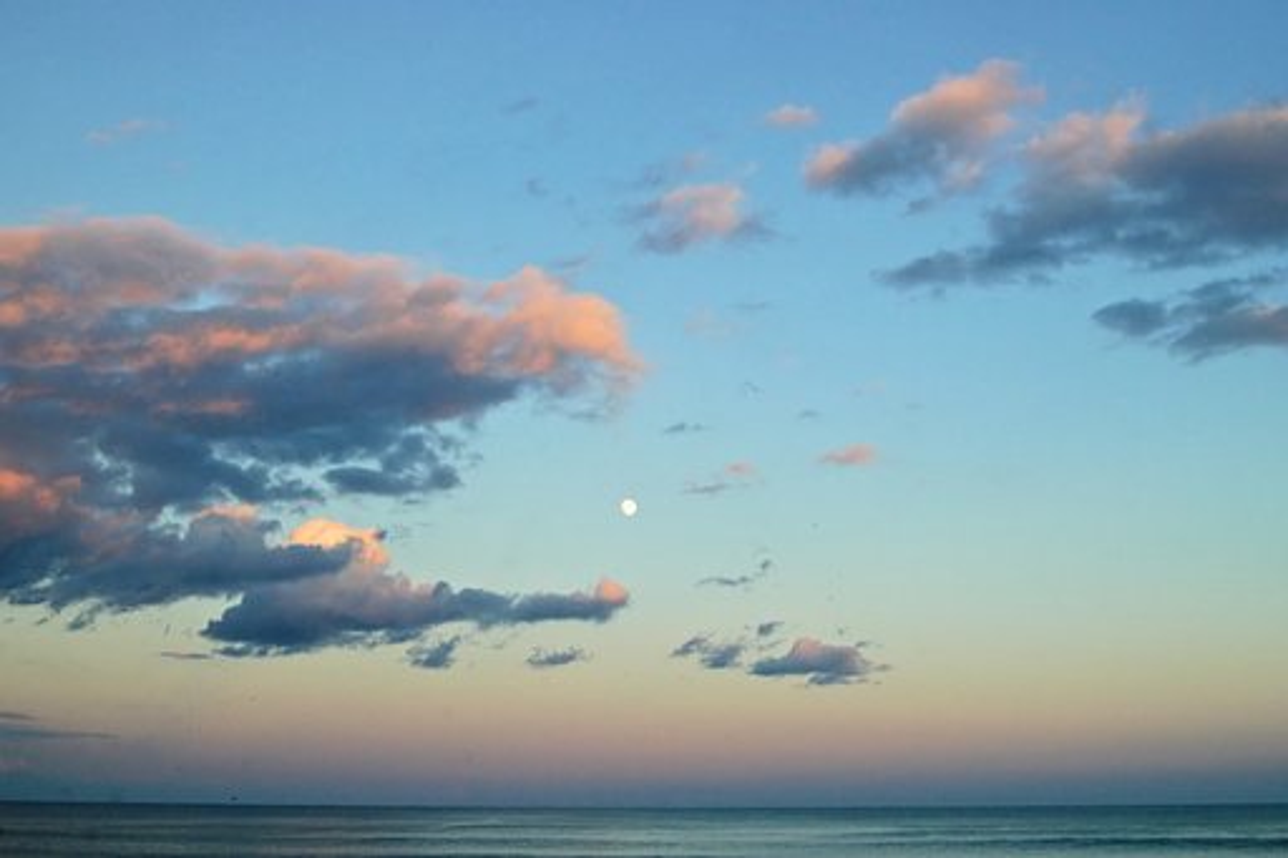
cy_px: 429
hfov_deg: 46.4
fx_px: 1502
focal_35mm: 42
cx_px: 644
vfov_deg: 31.9
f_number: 8
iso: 400
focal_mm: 28
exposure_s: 1/200
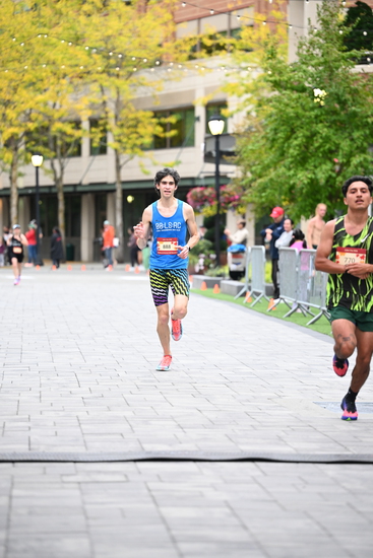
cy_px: 279
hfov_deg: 11.4
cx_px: 186
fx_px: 1864
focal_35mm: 120
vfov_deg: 17.1
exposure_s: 1/800
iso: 1600
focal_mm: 120
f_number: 2.8
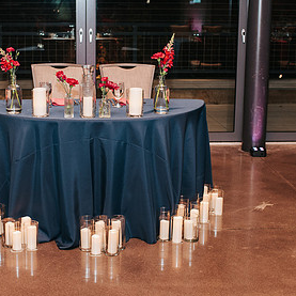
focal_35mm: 71
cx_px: 108
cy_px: 128
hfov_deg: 24.2
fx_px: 687
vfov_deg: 24.3
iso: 1000
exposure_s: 1/200
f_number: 2.8
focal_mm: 35
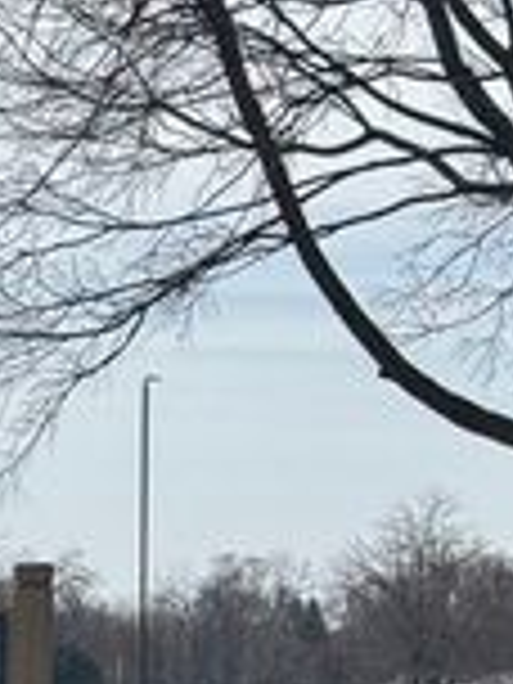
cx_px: -184
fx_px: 4150
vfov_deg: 8.8
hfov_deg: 7.0
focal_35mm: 210
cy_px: 1420
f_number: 1.78
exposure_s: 1/4310
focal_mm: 6.76
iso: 64
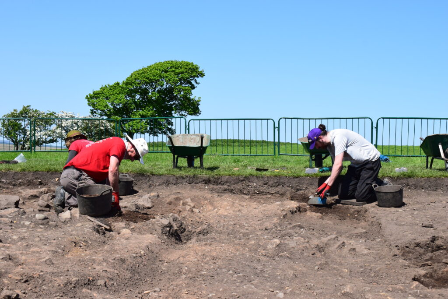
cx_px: 224
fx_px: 635
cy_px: 150
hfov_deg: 38.9
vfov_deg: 26.5
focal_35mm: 51
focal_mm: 34
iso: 320
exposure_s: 1/500
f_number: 11
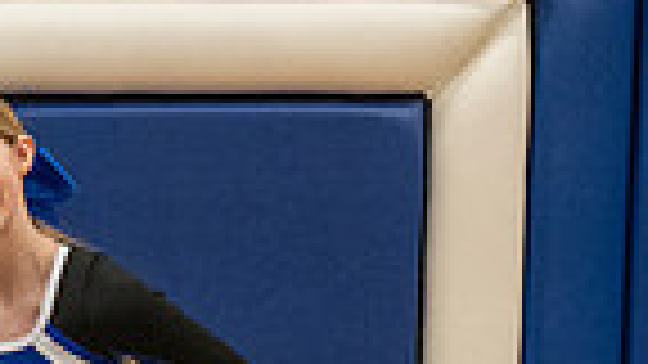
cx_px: -768
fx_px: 3591
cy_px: 768
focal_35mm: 209
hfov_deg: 9.4
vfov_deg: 5.7
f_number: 3.2
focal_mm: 39
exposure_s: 1/400
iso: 2500
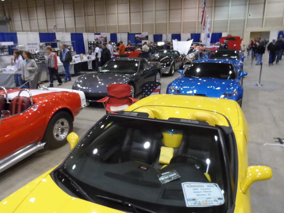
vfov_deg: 53.1
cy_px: 103
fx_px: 213
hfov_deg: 67.2
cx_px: 133
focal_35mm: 26
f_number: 3.2
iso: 480
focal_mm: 4
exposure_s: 1/30
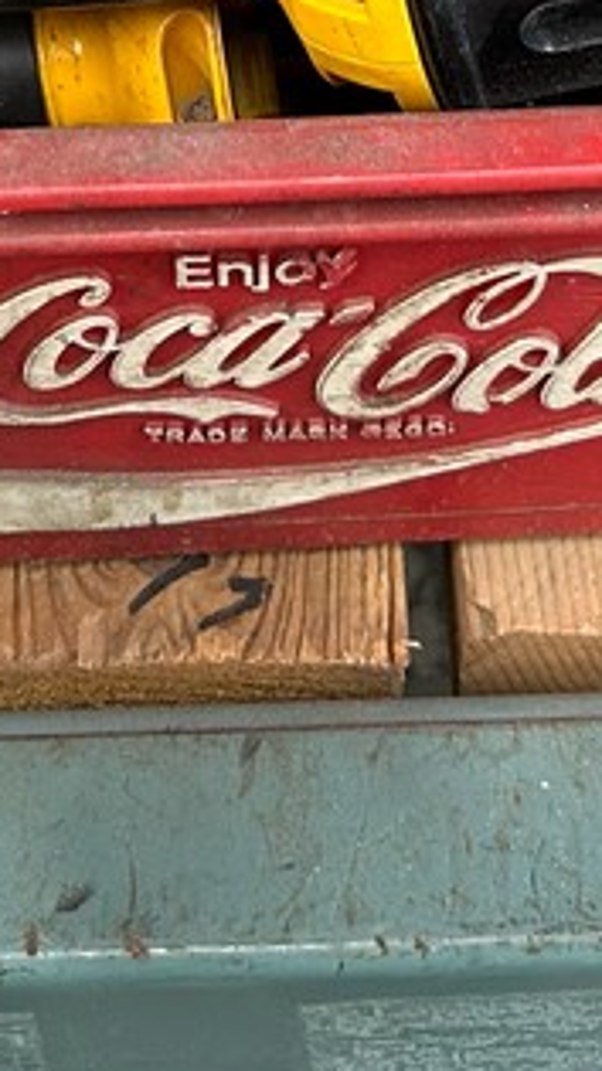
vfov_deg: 21.6
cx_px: 303
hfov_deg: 13.1
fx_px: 2613
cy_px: -184
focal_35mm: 92
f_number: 1.5
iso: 250
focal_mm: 5.7
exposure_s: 1/60
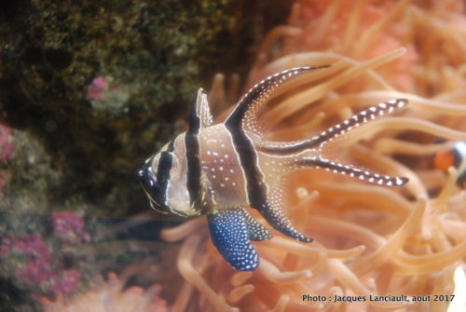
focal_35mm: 105
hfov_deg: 19.4
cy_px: 156
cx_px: 233
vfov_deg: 13.1
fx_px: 1361
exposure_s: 1/50
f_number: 4.5
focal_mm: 70
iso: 1250
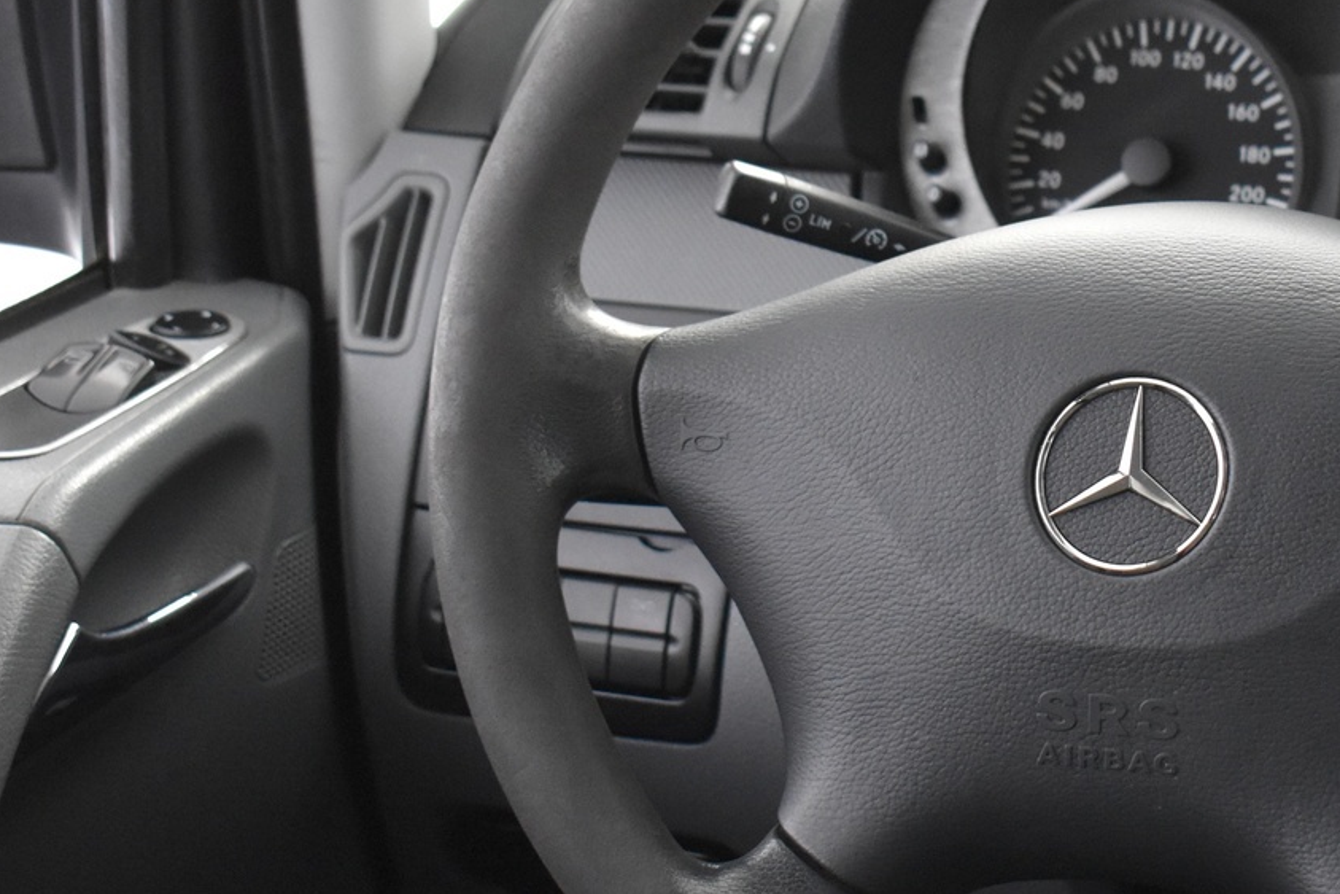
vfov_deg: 14.0
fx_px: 3647
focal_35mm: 98
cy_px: 457
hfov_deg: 20.5
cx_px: 1165
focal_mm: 34
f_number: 4.5
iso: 3200
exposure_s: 1/10
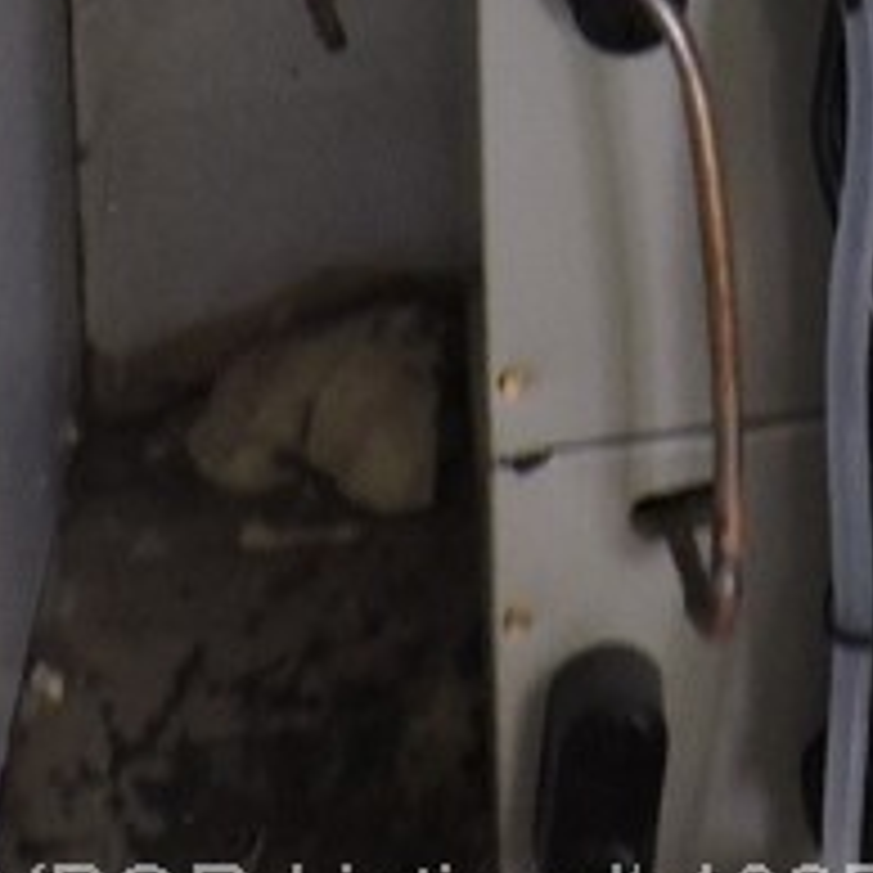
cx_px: 1094
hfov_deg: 19.3
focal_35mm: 84
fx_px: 2397
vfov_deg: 16.9
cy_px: -724
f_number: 3
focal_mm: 4.3
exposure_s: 1/13
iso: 400
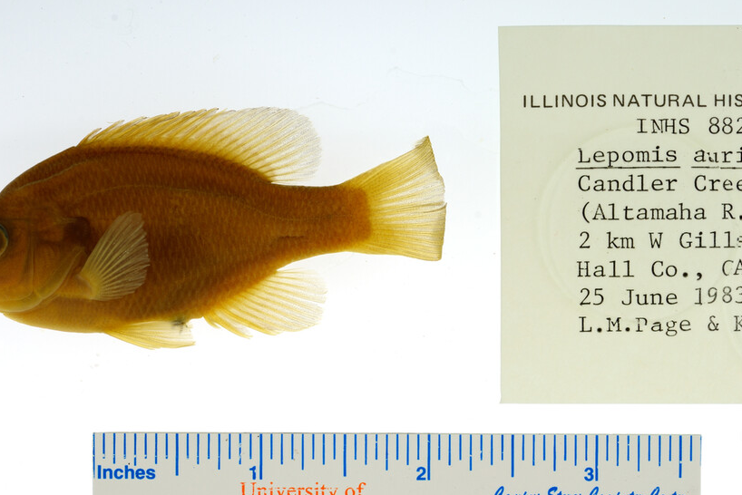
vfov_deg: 15.5
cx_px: 409
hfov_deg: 23.1
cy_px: 302
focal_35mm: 88
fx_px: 1814
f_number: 10
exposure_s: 1/160
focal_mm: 60
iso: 100
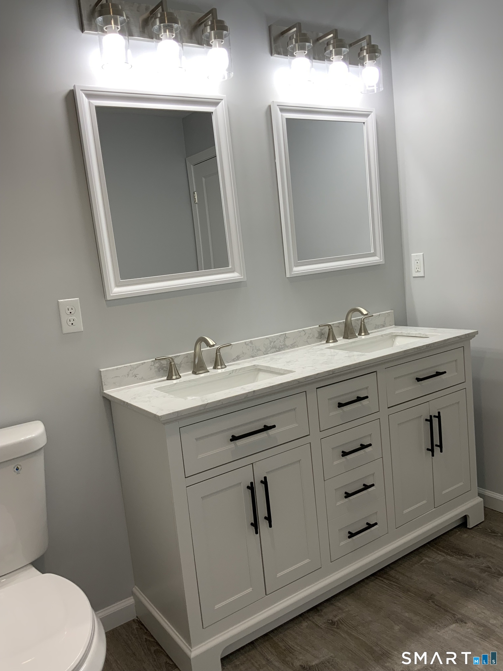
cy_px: 336
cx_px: 252
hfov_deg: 48.2
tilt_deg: -10.3
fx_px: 562
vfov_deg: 61.7
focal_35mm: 29
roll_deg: +5.1
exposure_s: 1/120
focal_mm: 3
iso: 40
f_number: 1.8
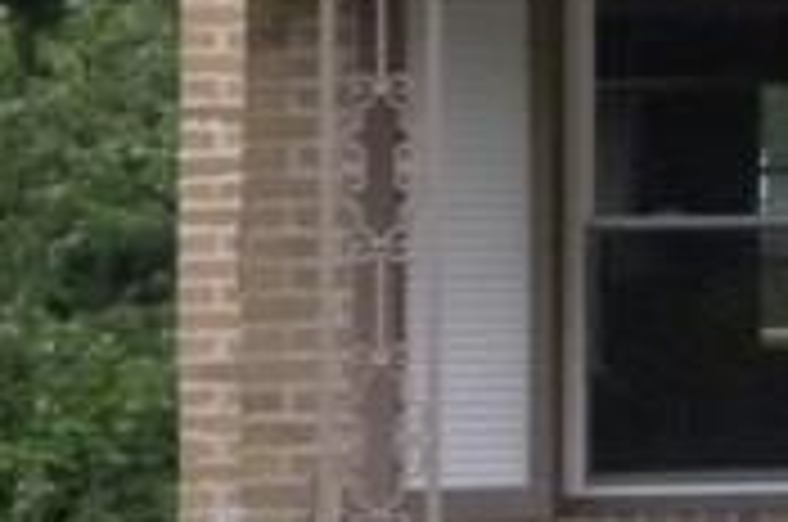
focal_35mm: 250
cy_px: 40
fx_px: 5462
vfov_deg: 5.5
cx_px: 1891
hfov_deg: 7.7
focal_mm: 7.3
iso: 400
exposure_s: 1/65.5
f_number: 3.2
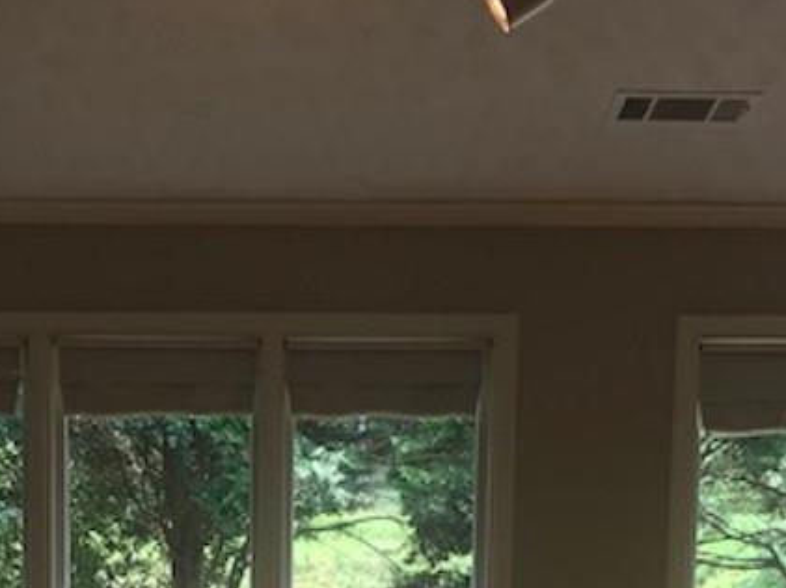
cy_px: 648
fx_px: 1543
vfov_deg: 20.6
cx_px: 345
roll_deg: +0.4
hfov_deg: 28.6
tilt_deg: -5.4
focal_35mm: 68
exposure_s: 1/120
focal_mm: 3.99
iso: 32
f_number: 1.8
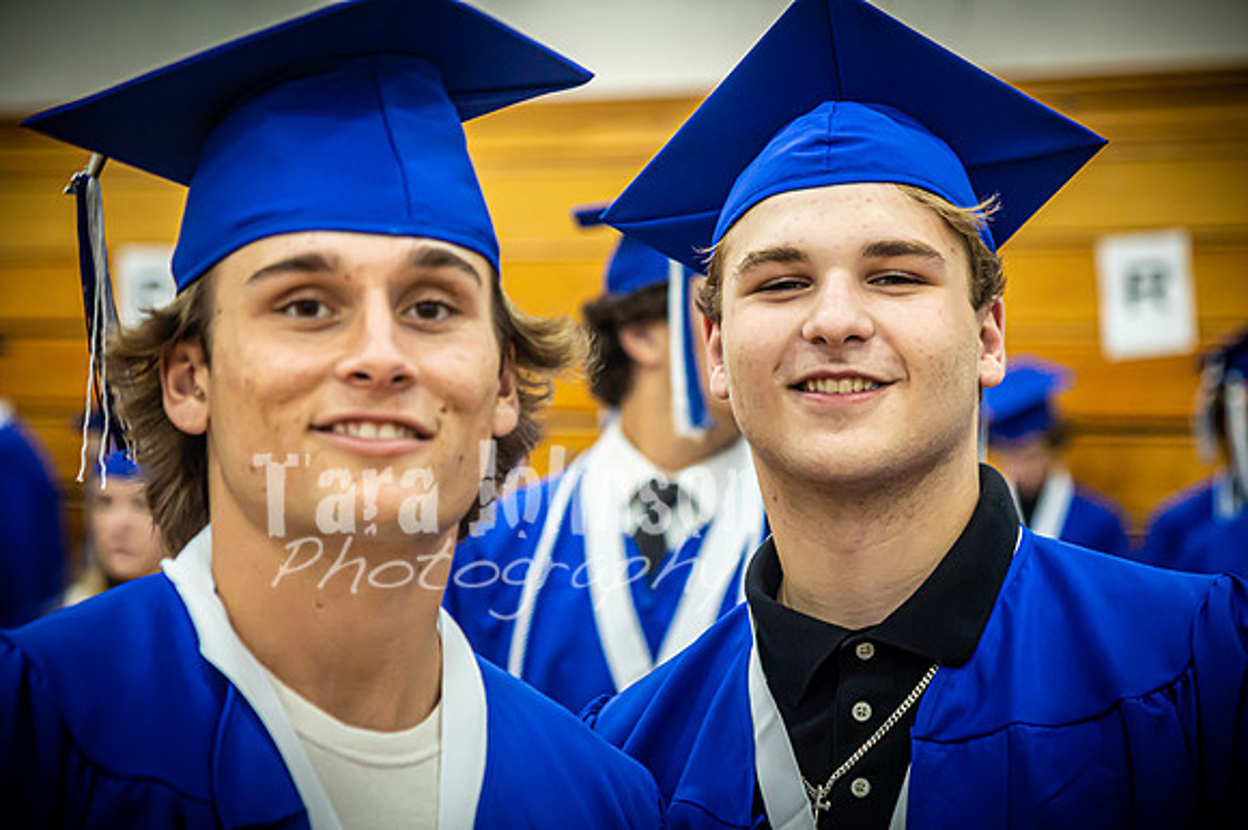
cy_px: 415
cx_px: 624
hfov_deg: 19.5
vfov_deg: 13.0
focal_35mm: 105
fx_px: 3638
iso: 2200
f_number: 2.8
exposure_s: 1/200
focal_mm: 70
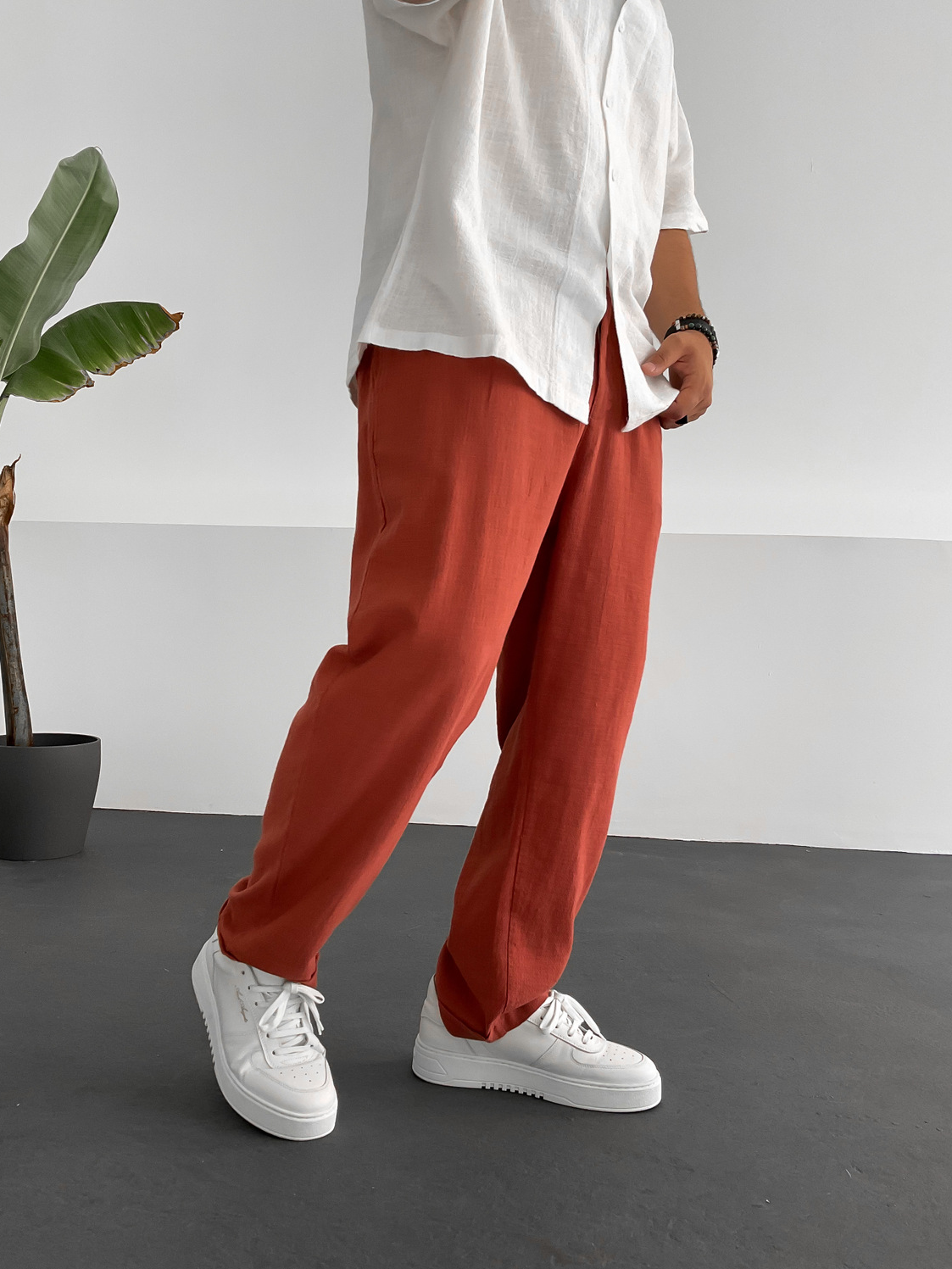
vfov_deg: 58.3
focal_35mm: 31
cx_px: 462
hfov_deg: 45.4
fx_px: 1137
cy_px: 624
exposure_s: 1/120
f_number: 1.8
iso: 50
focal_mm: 3
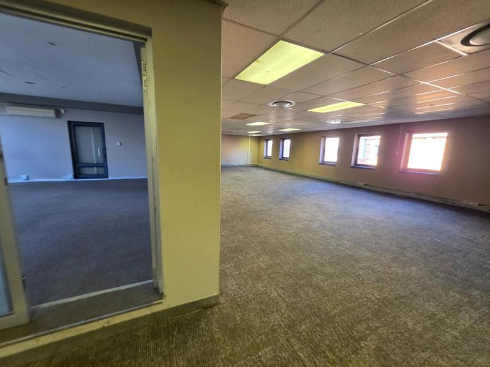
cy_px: 184
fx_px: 184
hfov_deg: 106.2
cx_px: 245
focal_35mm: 13
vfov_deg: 89.9
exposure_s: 1/50
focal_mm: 2.2
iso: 250
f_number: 1.9
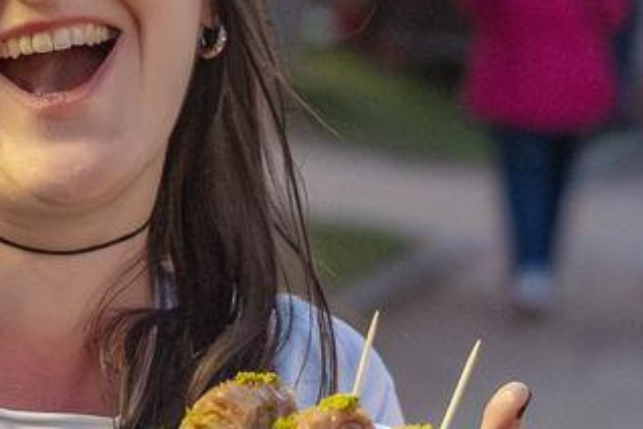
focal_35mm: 211
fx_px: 3768
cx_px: 99
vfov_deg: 6.5
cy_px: 10
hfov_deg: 9.7
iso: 8000
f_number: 2
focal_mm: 35
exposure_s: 1/500
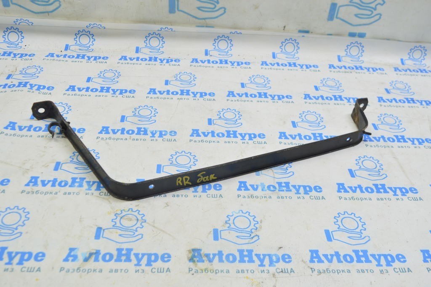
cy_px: 144
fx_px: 431
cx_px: 216
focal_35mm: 36
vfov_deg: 36.8
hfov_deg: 53.2
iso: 400
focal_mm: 24
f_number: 5.6
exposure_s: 1/20
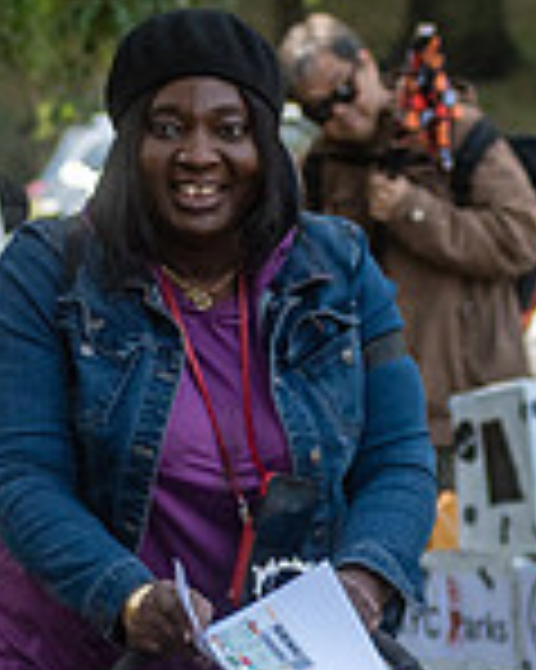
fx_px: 7205
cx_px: 167
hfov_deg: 4.3
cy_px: 632
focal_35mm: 363
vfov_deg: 5.3
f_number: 4
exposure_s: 1/2000
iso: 1000
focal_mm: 80
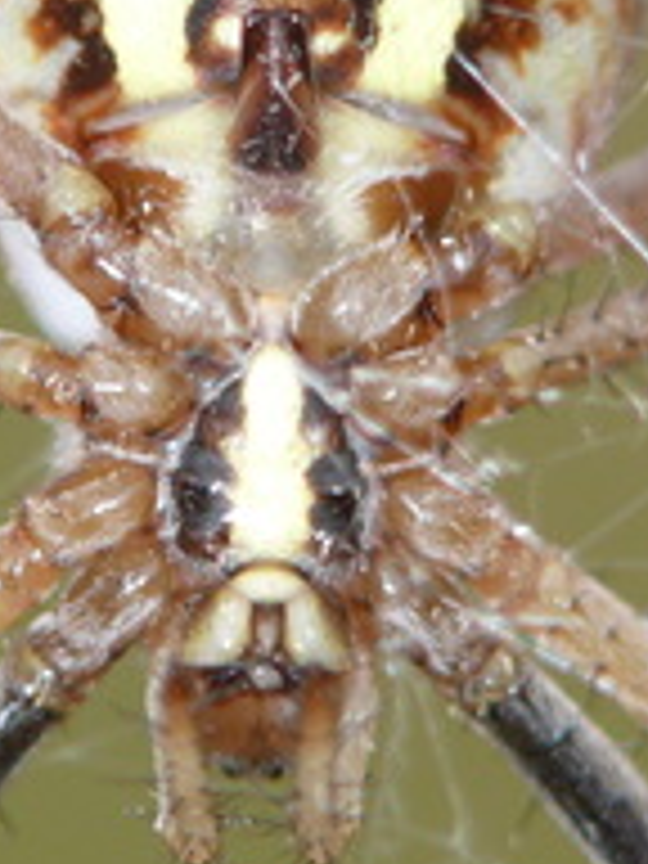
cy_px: 99
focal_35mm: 1313
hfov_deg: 1.1
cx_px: 112
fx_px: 32772
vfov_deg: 1.5
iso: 100
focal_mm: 83.2
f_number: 4
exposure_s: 1/125
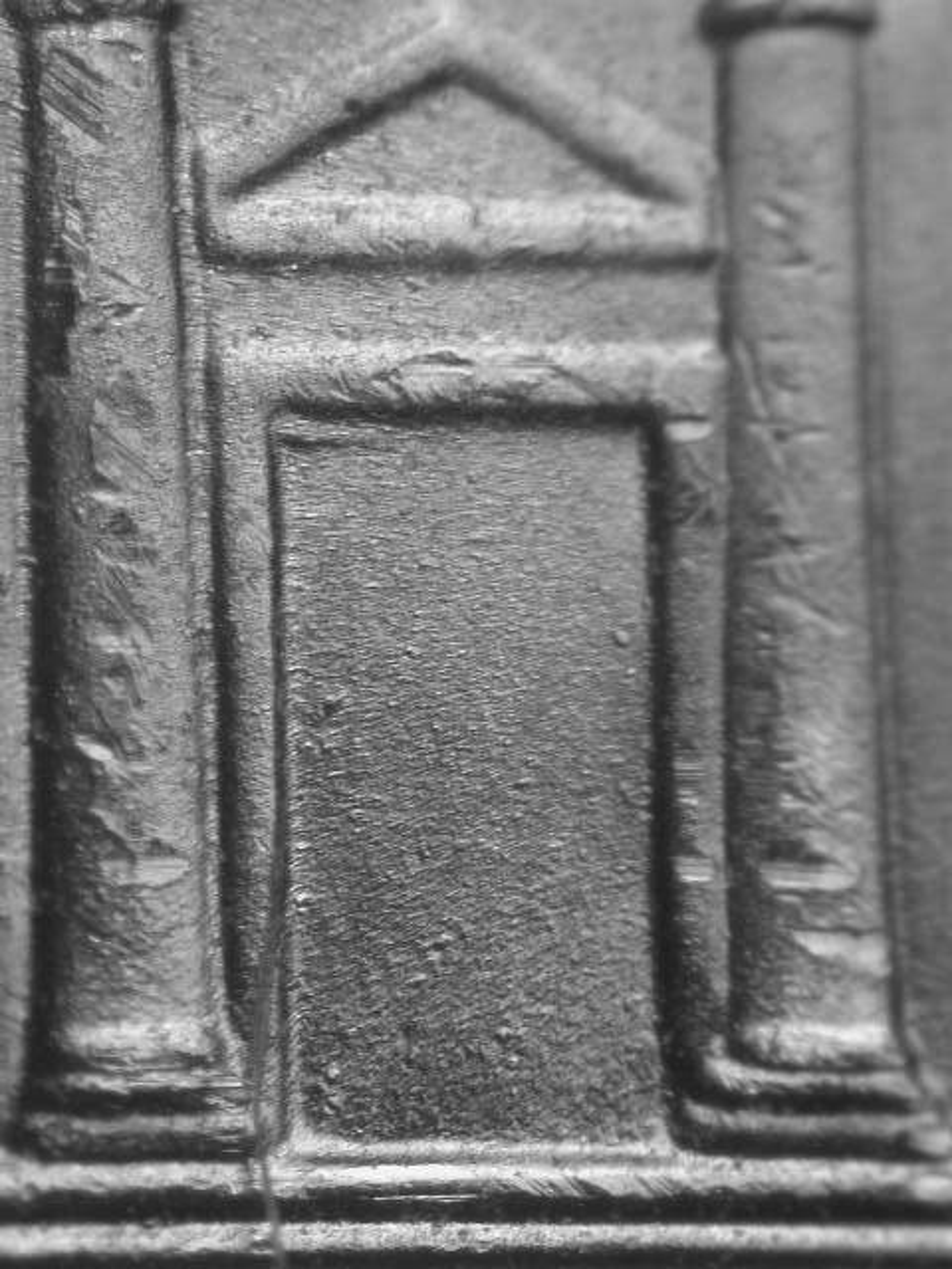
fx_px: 4950
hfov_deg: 11.0
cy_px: 634
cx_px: 476
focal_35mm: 135
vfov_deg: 14.6
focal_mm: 28
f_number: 4.7
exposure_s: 1/17.4
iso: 100
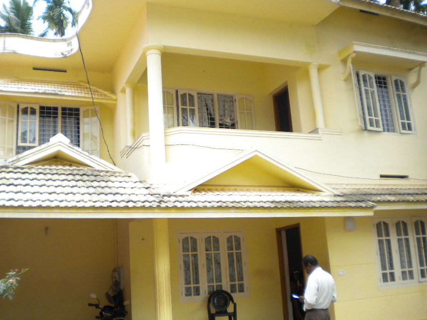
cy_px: 164
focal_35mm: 39
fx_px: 481
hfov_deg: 47.8
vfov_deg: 36.8
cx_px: 195
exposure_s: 1/152
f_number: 3.1
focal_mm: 6.3
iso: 80
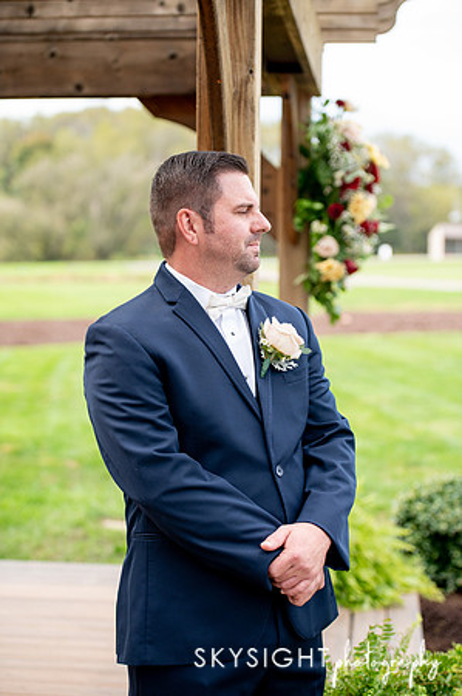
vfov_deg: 28.9
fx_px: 1351
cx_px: 231
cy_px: 348
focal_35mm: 70
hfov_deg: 19.4
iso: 500
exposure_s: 1/1250
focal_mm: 70
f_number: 3.2
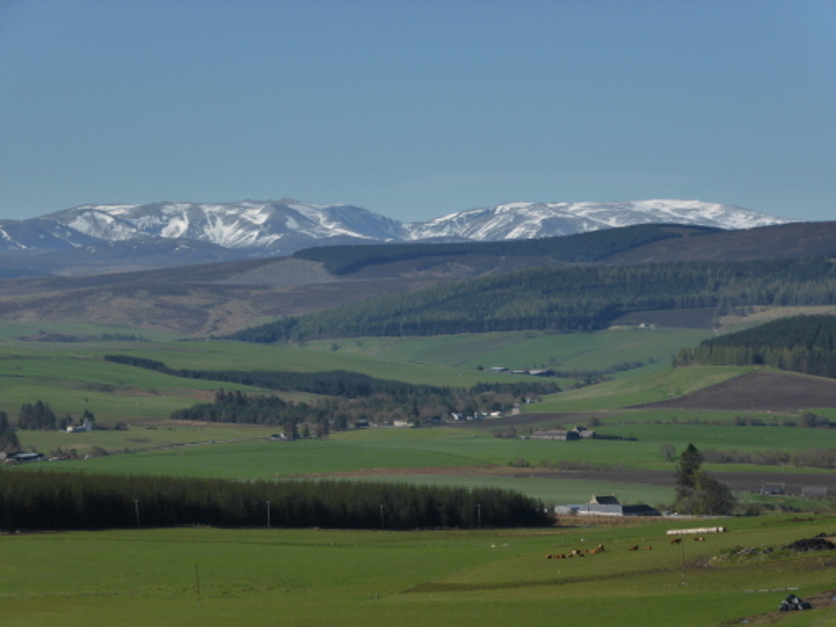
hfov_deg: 12.8
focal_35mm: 154
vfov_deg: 9.6
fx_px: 3719
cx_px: 418
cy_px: 314
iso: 100
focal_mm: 27.6
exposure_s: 1/400
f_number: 7.1
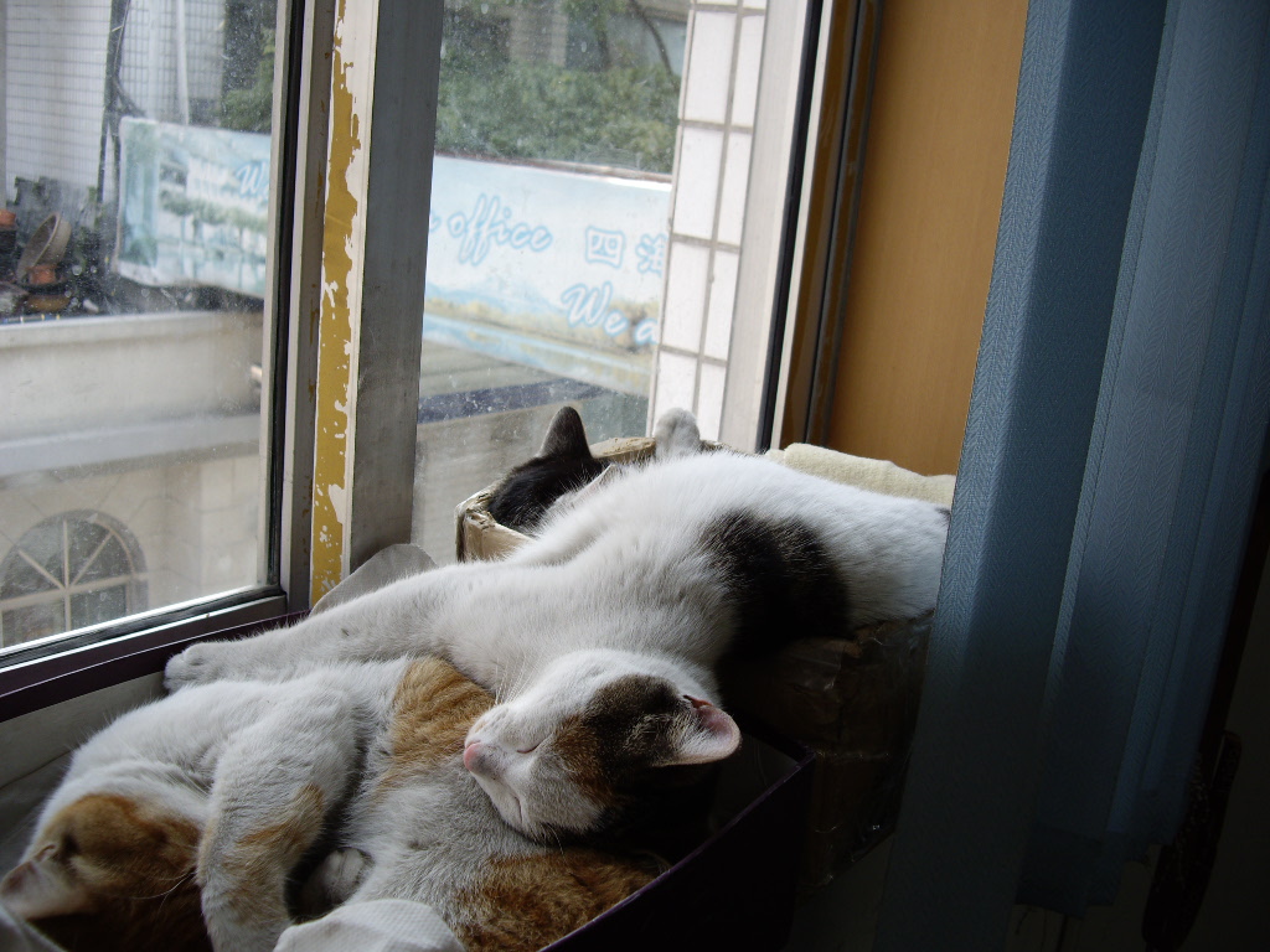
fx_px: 1394
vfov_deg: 37.7
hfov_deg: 49.0
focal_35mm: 38
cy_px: 476
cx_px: 635
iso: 100
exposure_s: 1/160
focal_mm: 7.9
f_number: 2.8
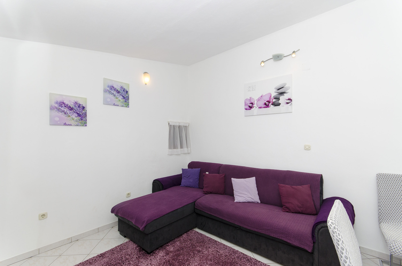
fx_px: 167
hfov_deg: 100.5
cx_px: 201
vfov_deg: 77.1
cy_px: 133
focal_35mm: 15
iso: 250
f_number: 8
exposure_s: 1/200
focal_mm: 10
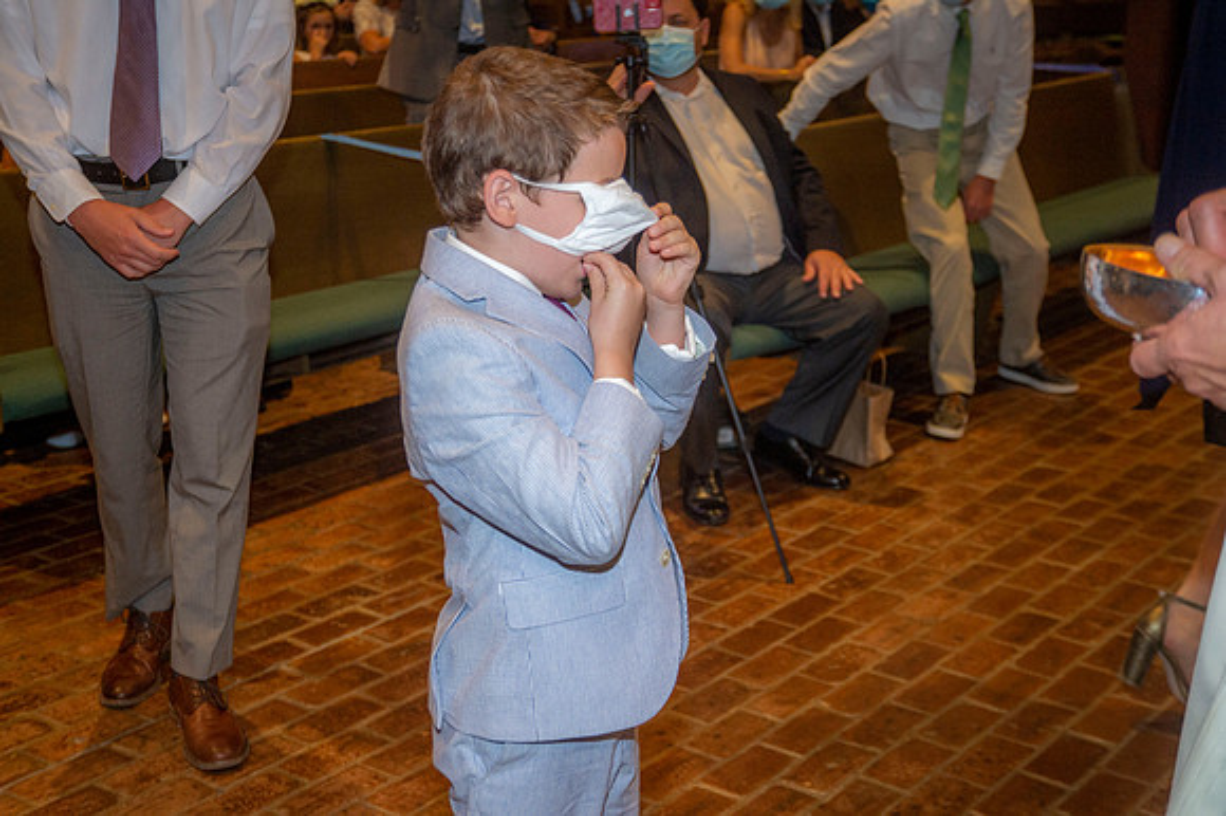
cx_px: 613
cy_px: 408
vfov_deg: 26.0
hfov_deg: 38.2
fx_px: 1770
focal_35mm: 52
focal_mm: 52
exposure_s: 1/200
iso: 1600
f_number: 5.6
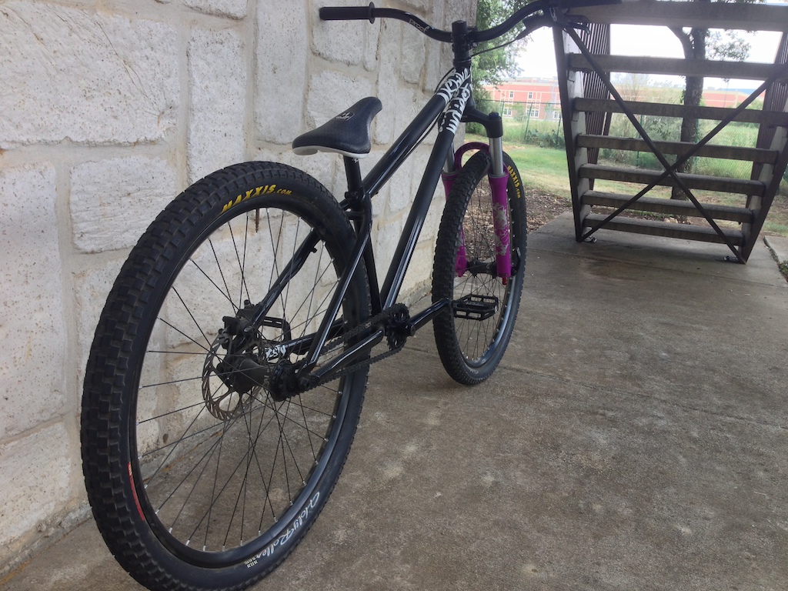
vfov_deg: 42.9
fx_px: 751
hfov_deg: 55.4
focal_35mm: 33
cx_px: 394
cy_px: 296
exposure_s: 1/120
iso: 50
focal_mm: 4.12
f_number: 2.4
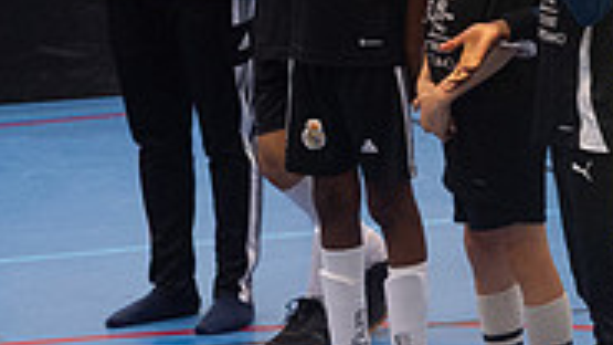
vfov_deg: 5.1
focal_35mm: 236
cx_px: 530
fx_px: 3835
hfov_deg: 9.1
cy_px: -36
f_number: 3.5
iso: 5600
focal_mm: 70
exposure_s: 1/500
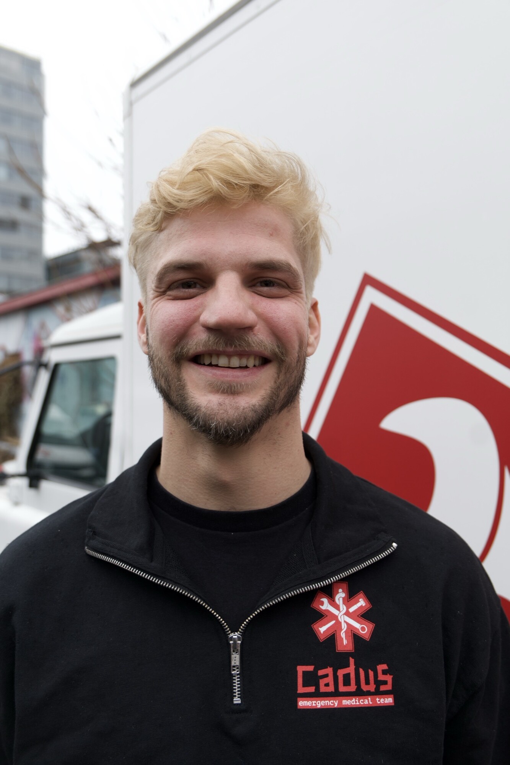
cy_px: 382
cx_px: 255
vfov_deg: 60.3
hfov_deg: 42.3
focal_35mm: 31
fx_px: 659
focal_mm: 31
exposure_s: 1/60
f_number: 4.2
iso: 250
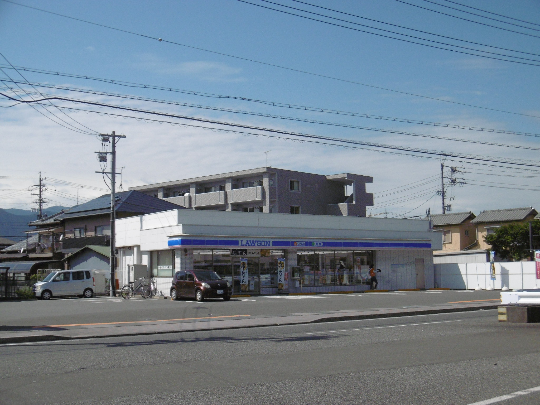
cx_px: 270
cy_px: 202
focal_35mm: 51
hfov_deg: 37.5
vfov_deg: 28.6
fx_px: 796
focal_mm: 9.2
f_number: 10.1
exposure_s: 1/500
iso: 200
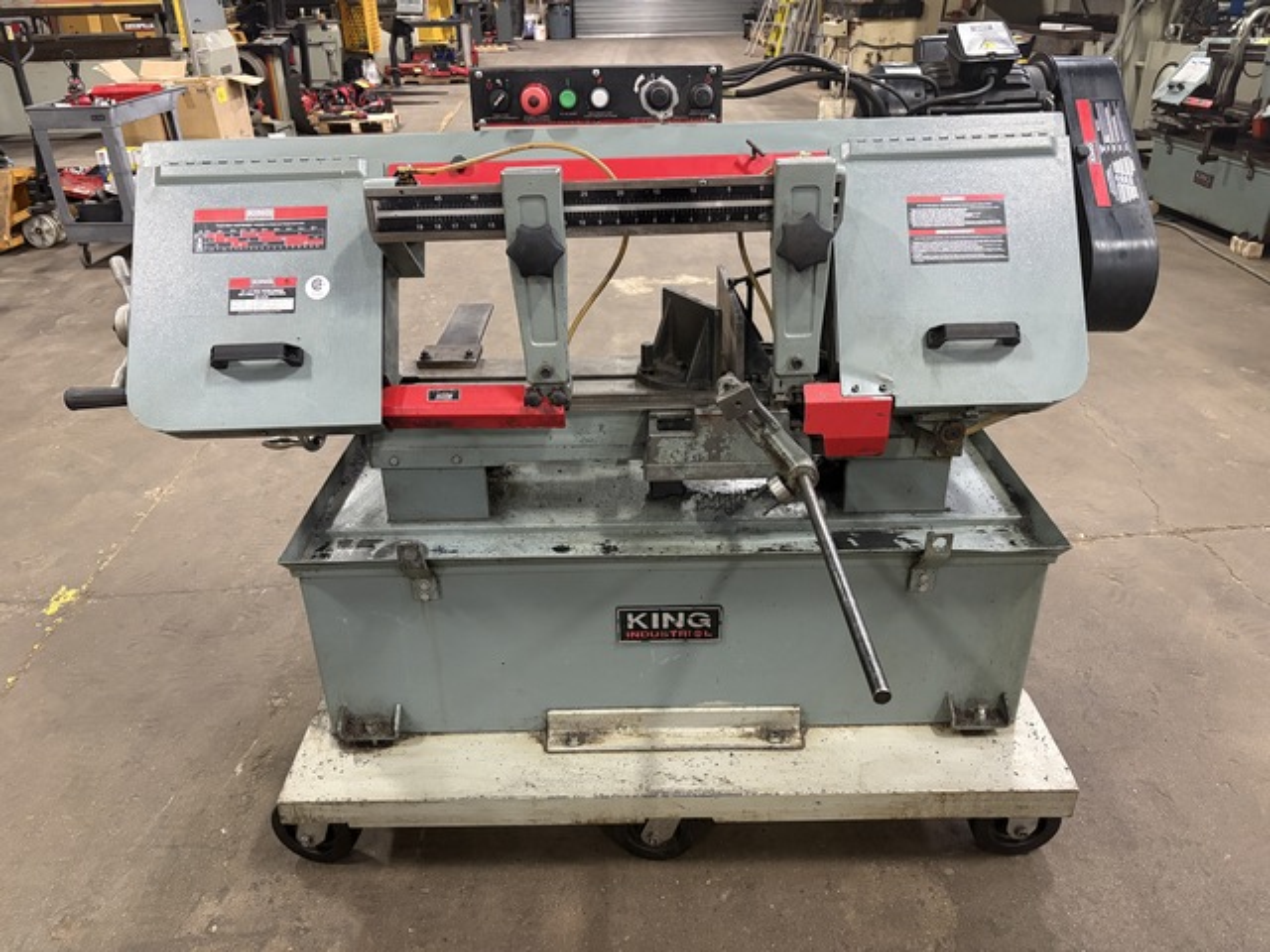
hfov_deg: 67.3
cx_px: 635
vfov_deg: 53.1
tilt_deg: -27.3
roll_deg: +1.9
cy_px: 476
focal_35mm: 26
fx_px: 954
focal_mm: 5.96
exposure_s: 1/60
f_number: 1.6
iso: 400
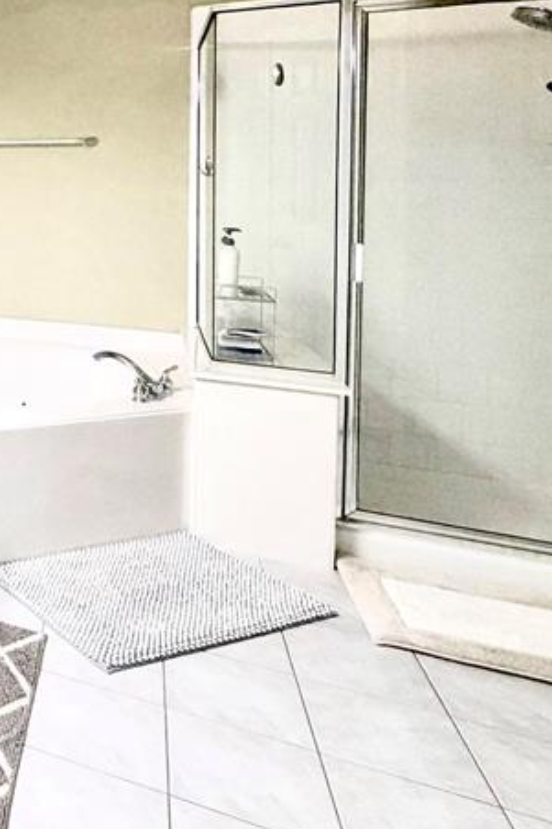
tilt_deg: -0.5
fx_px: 760
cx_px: -262
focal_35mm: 33
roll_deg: -0.1
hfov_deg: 27.9
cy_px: 191
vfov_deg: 54.1
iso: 250
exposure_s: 1/120
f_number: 2.2
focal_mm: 2.22
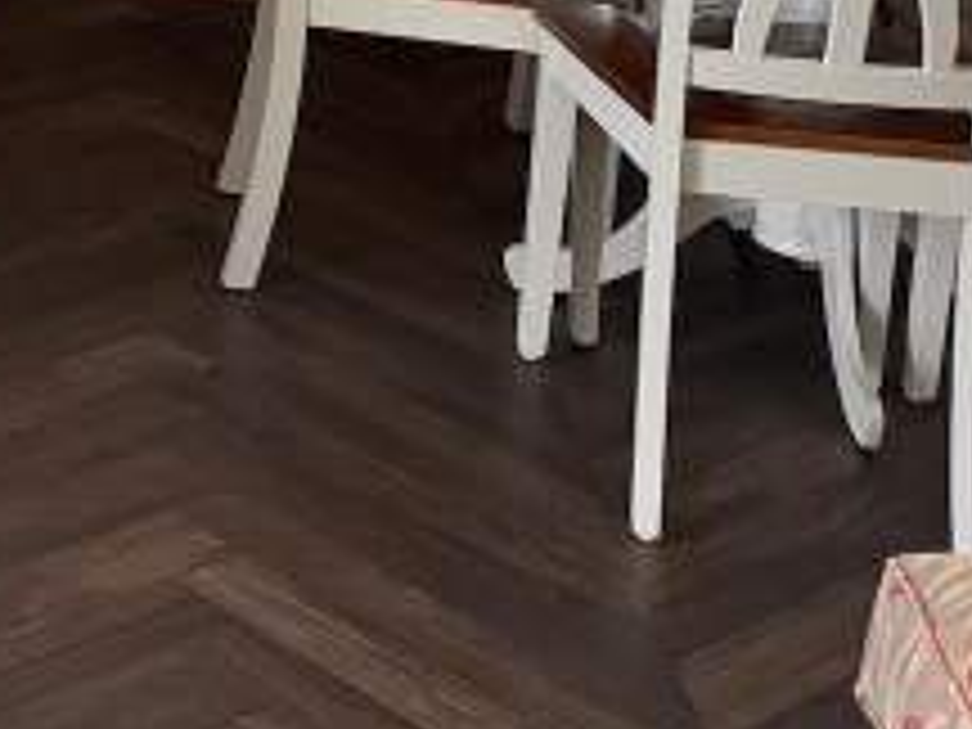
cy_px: -567
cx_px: -495
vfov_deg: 14.6
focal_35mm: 89
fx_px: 2499
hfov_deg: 19.2
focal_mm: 6.76
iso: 200
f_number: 1.78
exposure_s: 1/95
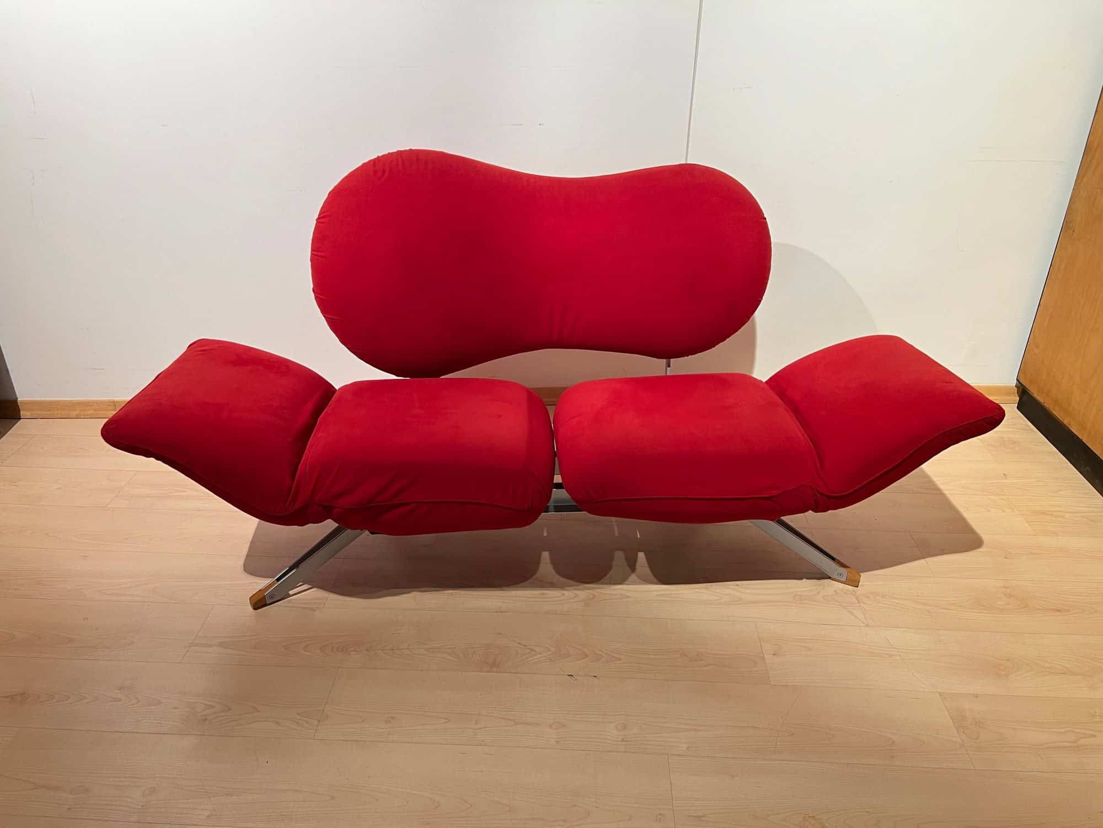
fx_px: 828
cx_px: 552
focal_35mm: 26
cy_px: 414
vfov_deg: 53.1
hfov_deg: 67.3
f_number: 1.5
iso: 80
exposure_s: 1/50
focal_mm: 5.7
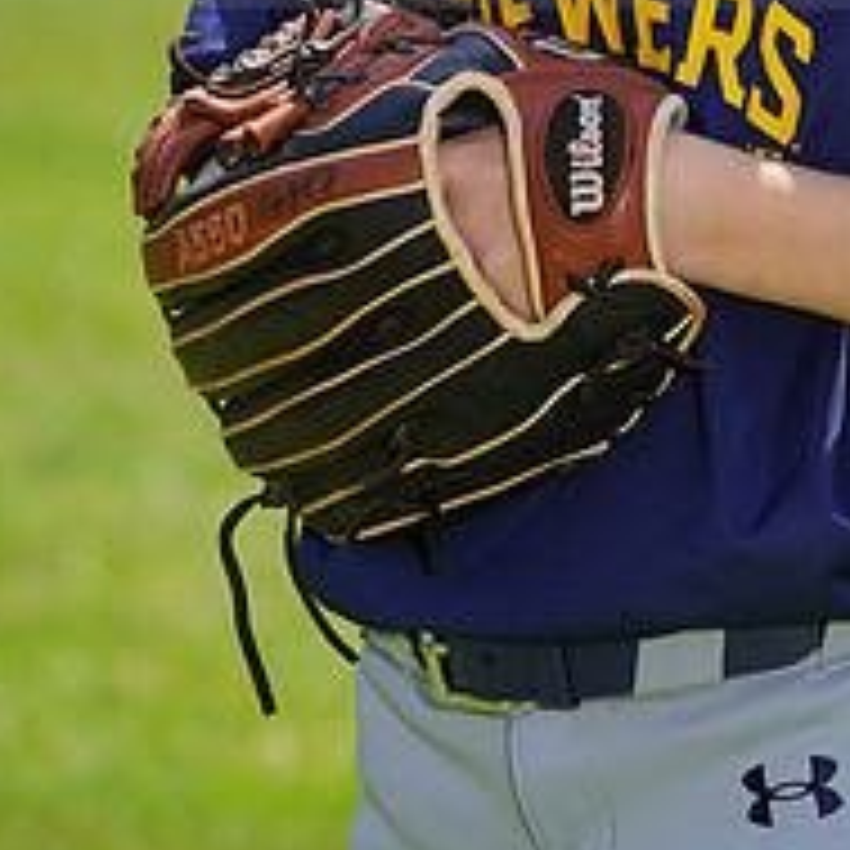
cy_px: -135
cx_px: 623
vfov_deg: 3.2
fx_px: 15335
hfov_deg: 3.2
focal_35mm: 552
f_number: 8
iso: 100
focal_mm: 212
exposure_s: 1/250
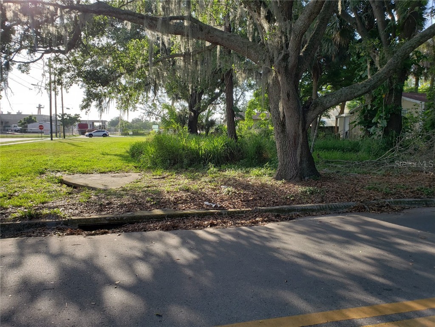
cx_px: 218
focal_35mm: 26
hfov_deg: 67.3
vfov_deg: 53.1
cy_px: 164
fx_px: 327
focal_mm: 4.3
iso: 50
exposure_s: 1/488
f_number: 2.4
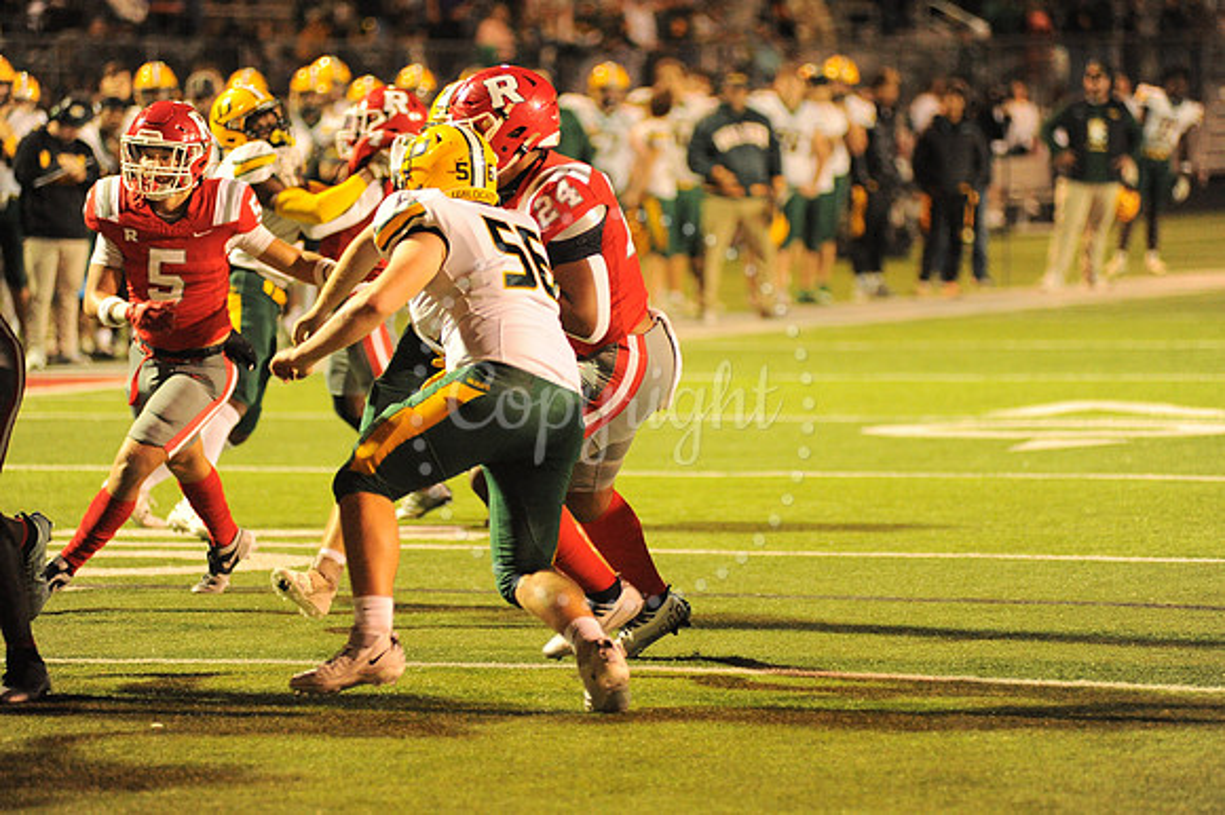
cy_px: 408
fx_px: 6801
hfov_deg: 10.3
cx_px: 612
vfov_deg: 6.9
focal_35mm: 200
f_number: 3.2
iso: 5000
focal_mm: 200
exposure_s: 1/320
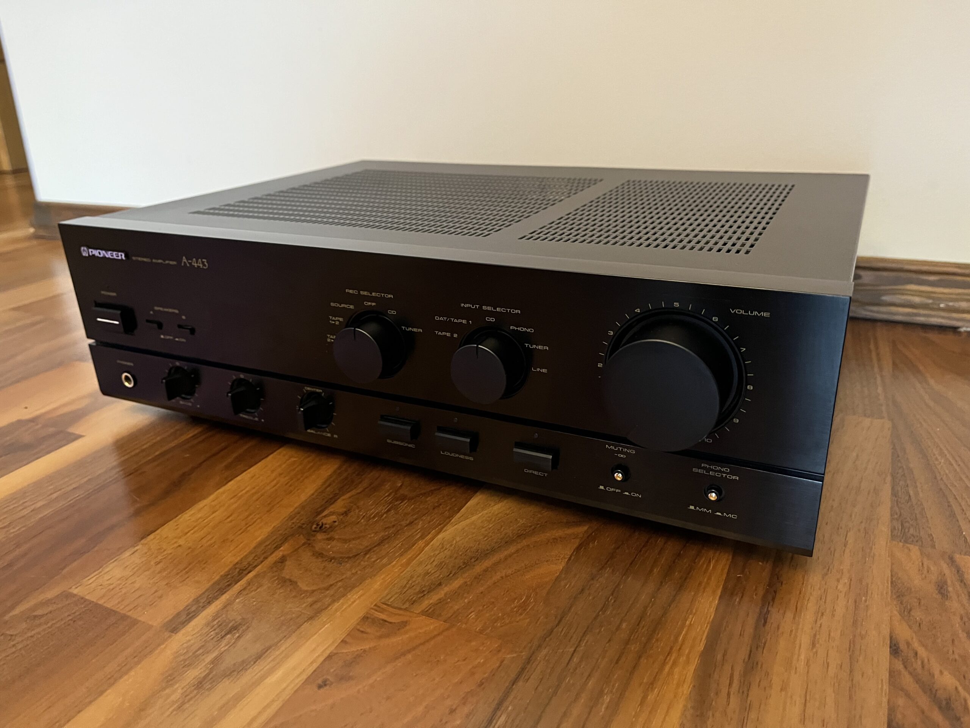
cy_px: 364
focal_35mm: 26
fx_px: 729
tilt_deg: -22.0
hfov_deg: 67.3
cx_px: 485
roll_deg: +1.6
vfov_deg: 53.1
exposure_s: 1/25
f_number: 1.6
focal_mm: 5.1
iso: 500
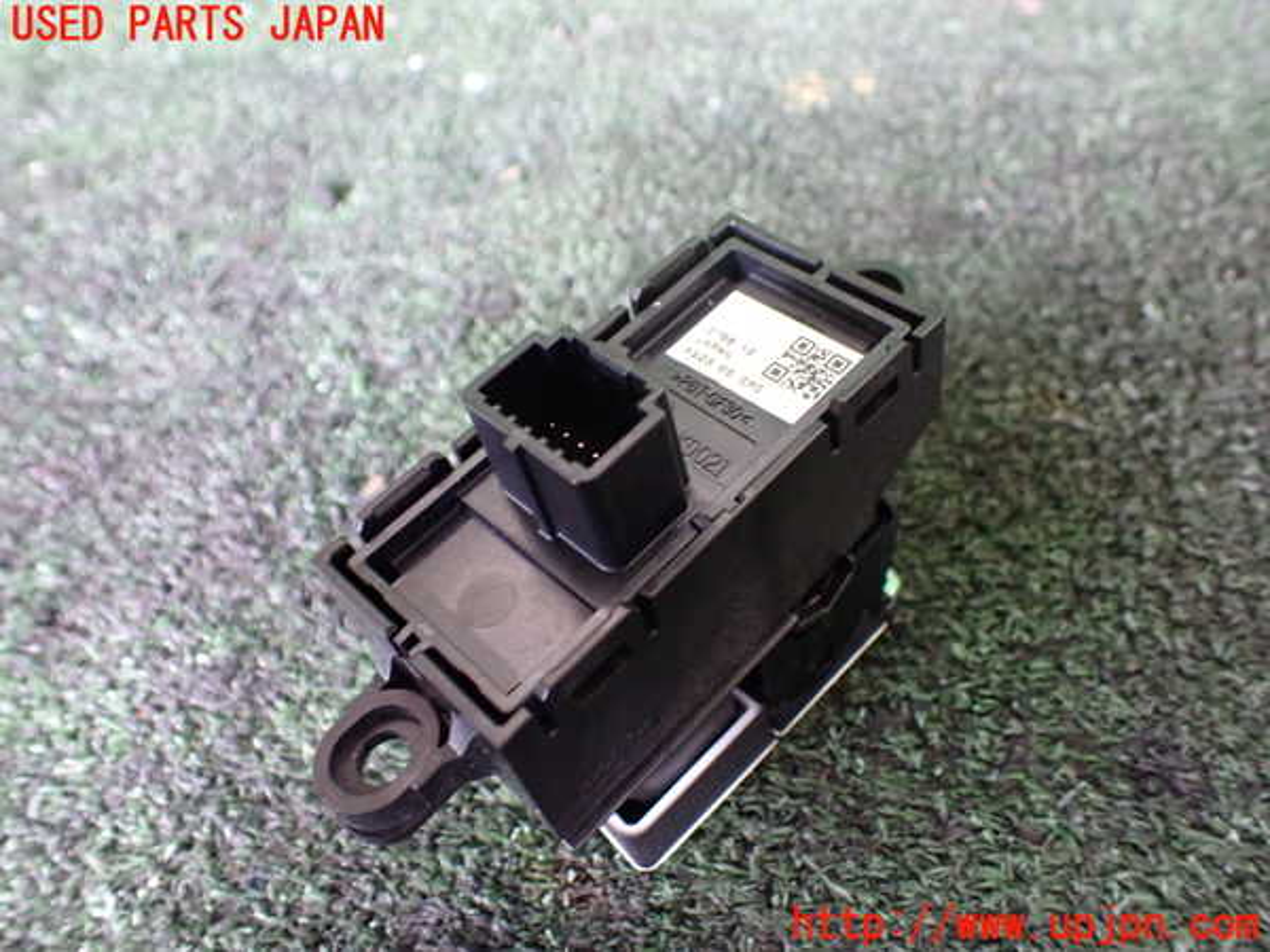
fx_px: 1101
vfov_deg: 46.8
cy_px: 476
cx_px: 635
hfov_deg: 60.0
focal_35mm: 30
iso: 1000
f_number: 2.3
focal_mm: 5.4
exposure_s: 1/30
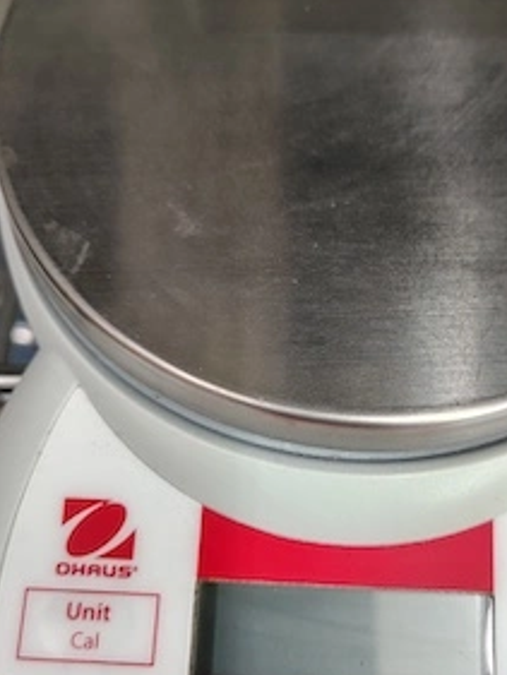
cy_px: 380
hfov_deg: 35.0
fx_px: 800
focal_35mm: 41
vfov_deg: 45.7
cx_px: 312
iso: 985
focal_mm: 5.56
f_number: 1.8
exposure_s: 1/120
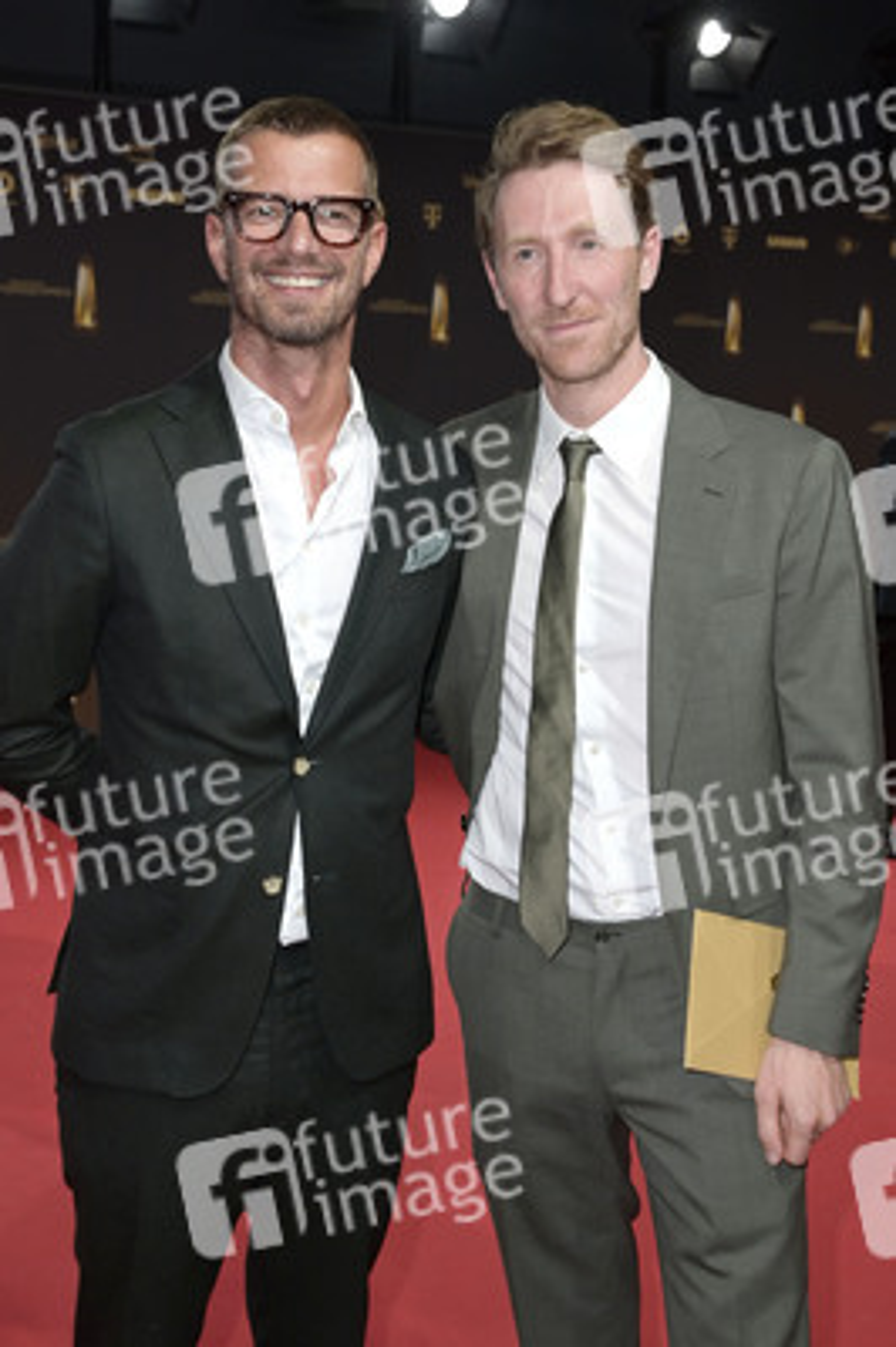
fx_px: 1683
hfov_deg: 29.8
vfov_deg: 43.6
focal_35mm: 45
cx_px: 448
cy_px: 674
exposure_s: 1/250
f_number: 5.6
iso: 1250
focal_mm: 45
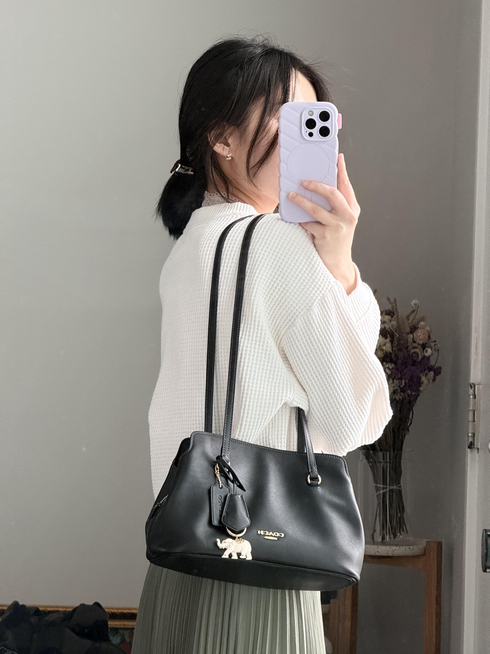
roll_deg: -2.1
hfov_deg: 12.3
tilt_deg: -10.9
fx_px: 2265
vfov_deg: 16.4
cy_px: 327
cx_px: 245
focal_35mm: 120
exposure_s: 1/99
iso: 200
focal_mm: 15.66
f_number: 2.8
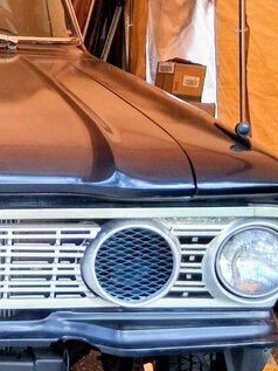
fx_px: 877
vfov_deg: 23.7
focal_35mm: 82
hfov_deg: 16.3
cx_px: -150
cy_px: 115
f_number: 1.8
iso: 400
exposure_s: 1/60
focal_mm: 3.98
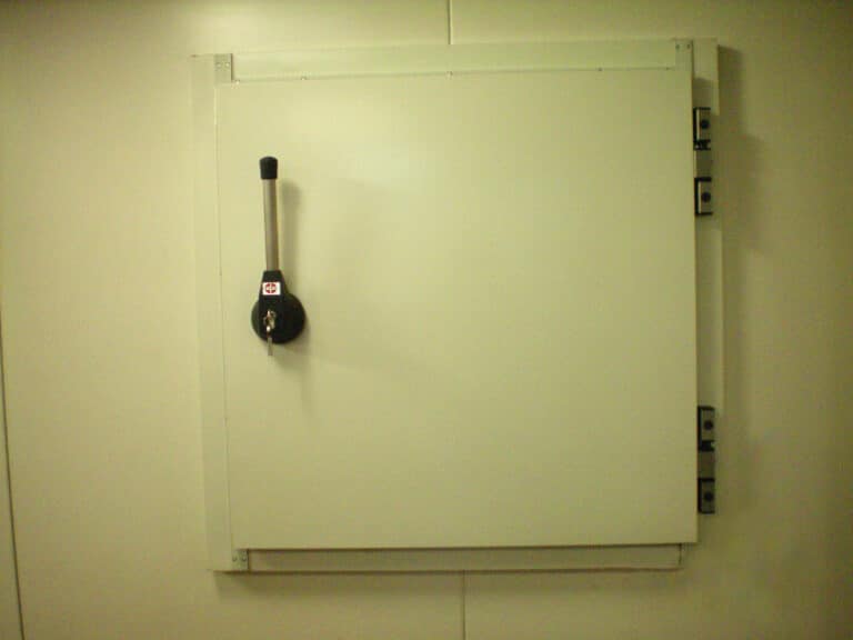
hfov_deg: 49.0
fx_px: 936
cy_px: 320
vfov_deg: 37.7
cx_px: 426
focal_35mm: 38
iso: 400
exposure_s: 1/40
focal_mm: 6.3
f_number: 3.1
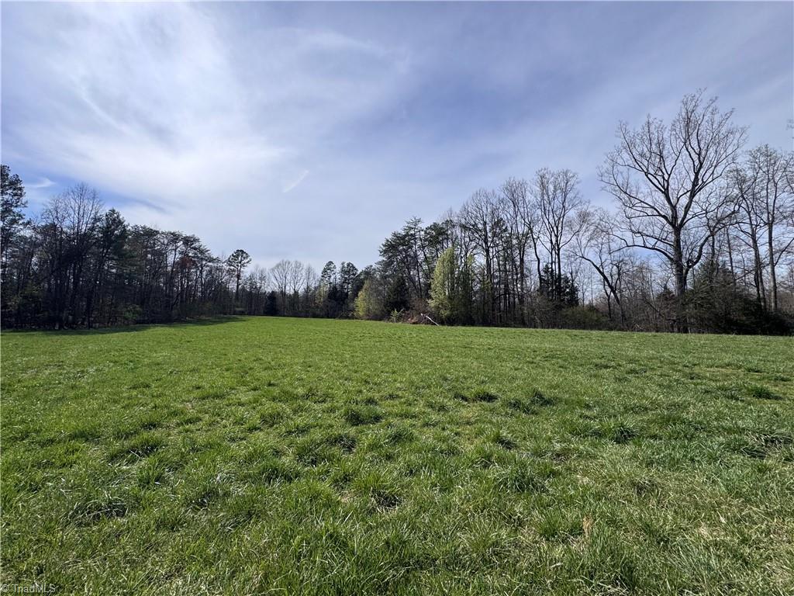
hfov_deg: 102.1
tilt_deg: +4.7
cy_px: 298
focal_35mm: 14
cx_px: 397
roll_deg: -1.2
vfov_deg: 85.7
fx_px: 321
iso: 50
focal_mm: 2.22
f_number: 2.2
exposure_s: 1/3717
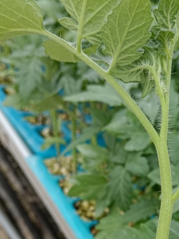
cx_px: 149
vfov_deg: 25.4
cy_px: 274
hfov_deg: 20.7
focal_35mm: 70
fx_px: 483
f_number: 1.8
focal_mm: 4.05
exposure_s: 1/100
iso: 118
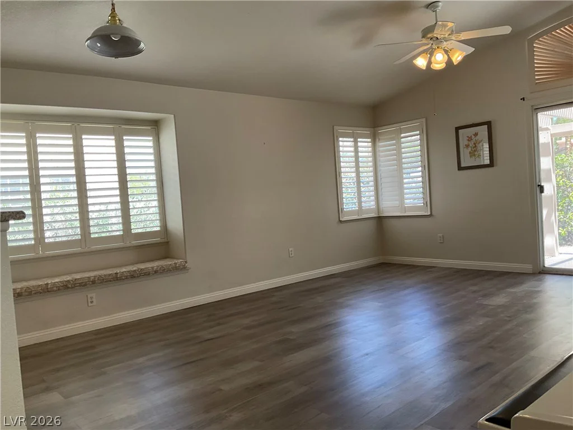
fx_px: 480
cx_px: 286
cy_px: 215
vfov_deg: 48.2
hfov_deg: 61.7
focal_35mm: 29
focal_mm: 3
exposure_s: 1/120
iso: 32
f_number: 1.8
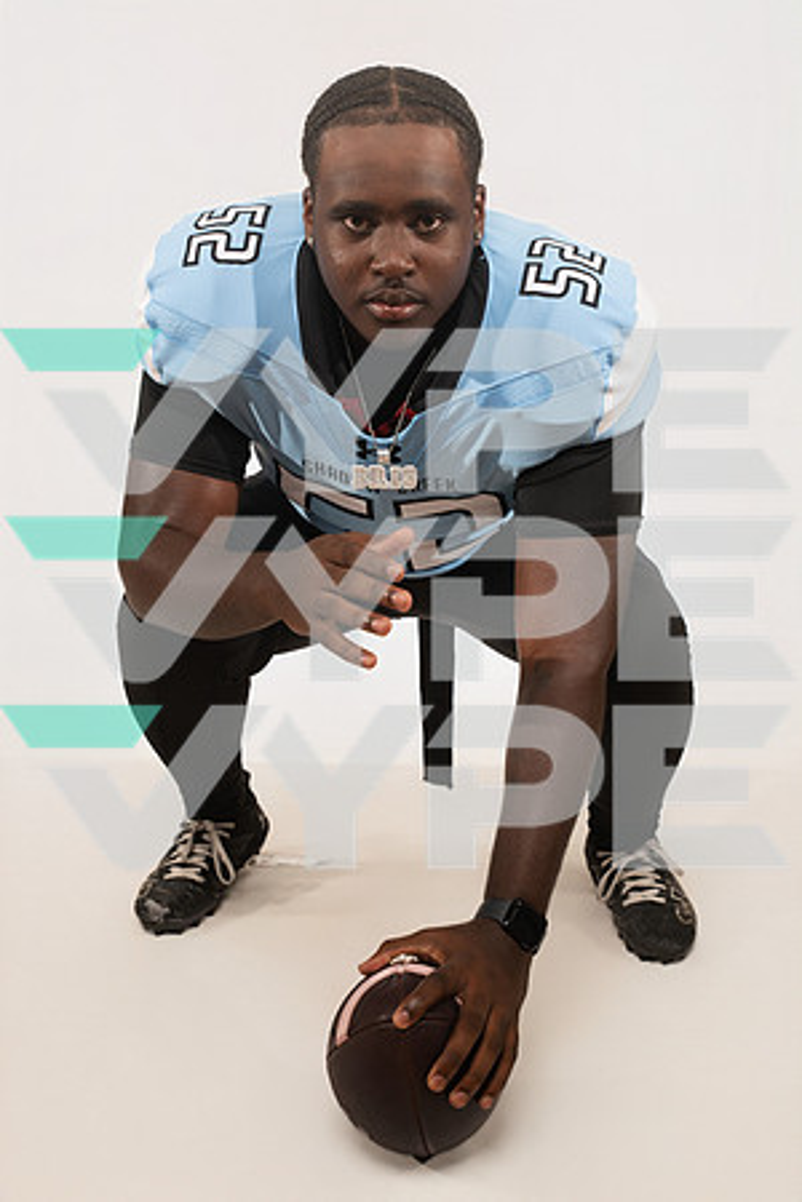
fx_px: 1337
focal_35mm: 40
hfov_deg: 33.4
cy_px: 601
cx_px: 401
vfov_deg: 48.5
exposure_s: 1/320
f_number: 7.1
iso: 500
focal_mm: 40
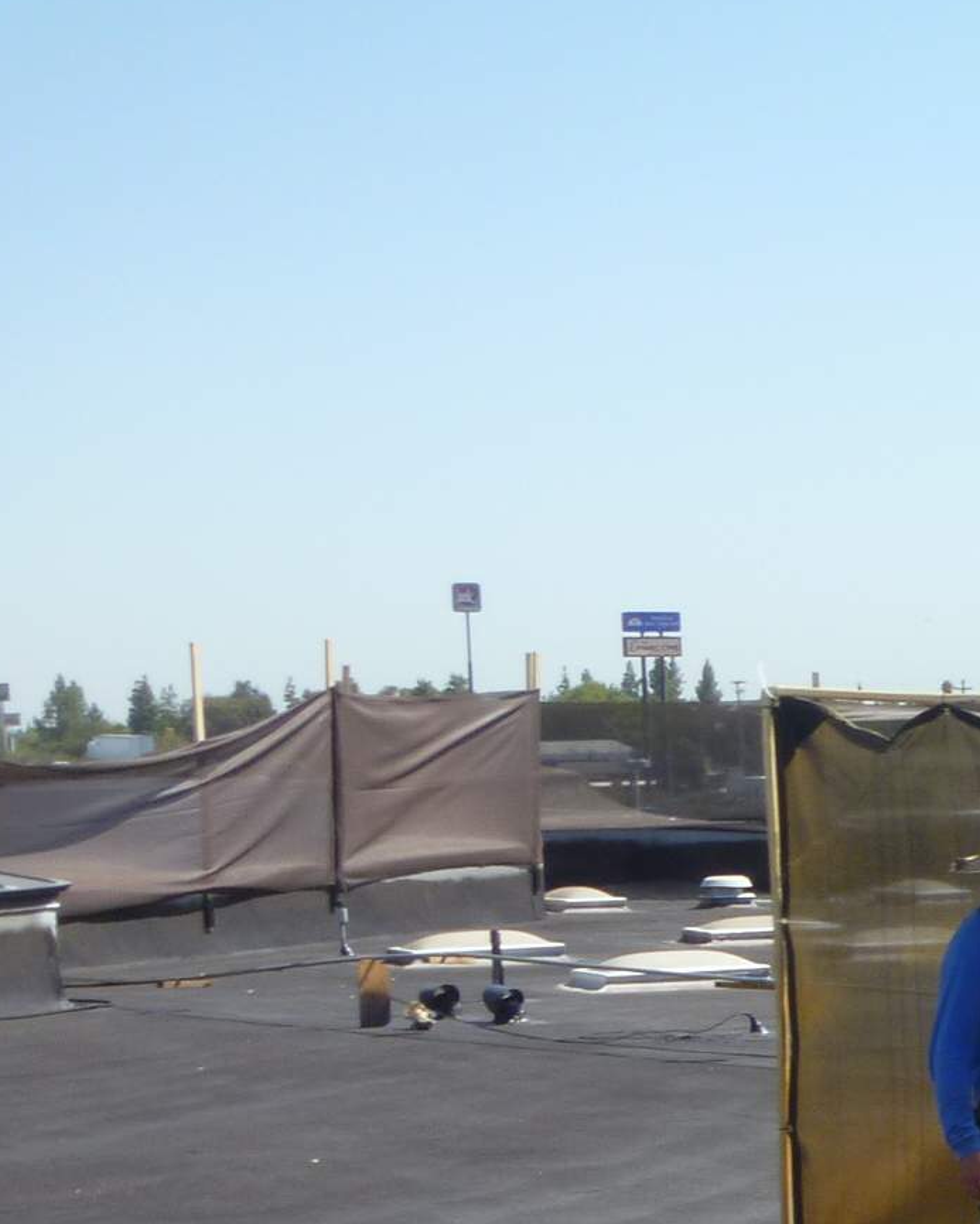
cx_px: 1775
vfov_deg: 18.3
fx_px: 3661
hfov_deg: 13.6
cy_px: 1338
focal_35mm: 101
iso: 80
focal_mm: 6.3
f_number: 5.6
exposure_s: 1/160
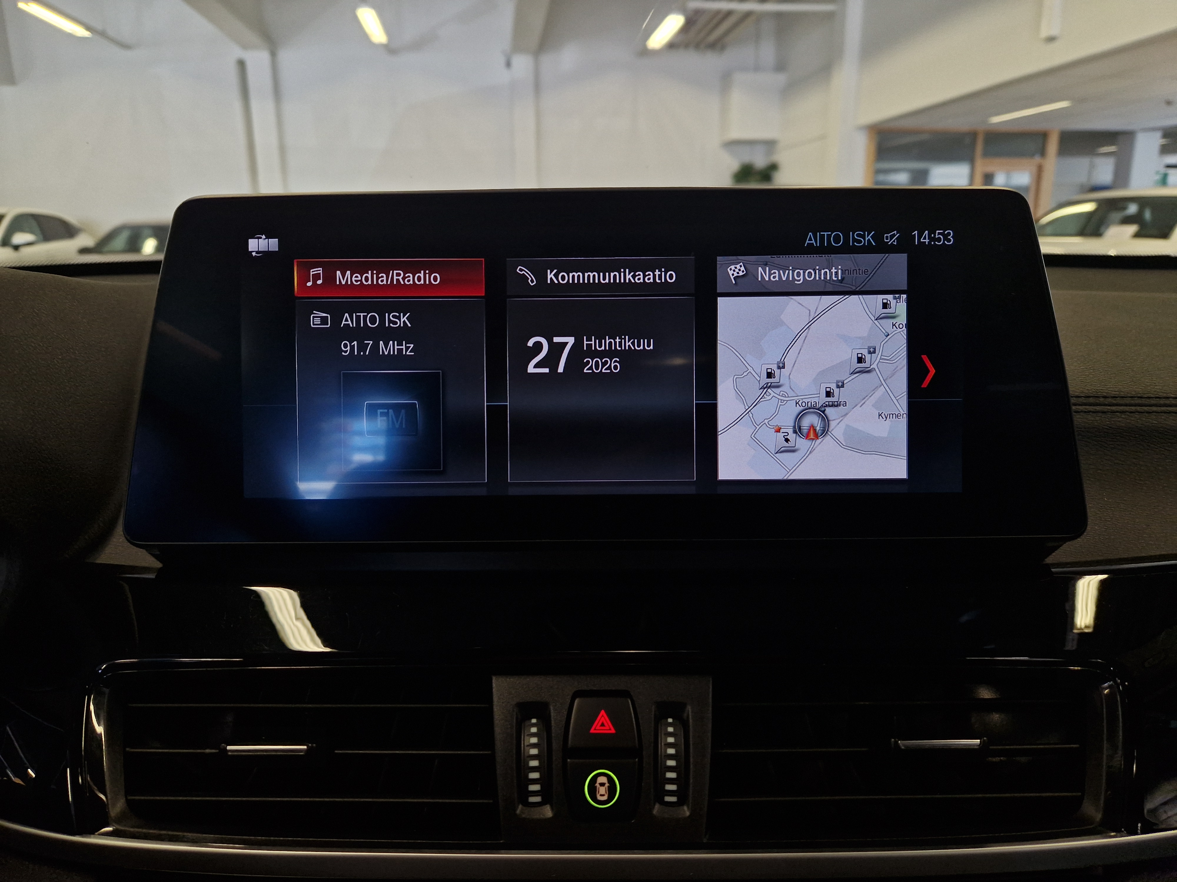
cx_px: 588
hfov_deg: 73.9
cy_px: 441
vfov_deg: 58.9
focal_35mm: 23
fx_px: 782
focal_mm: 5.4
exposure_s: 1/180
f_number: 1.8
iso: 125
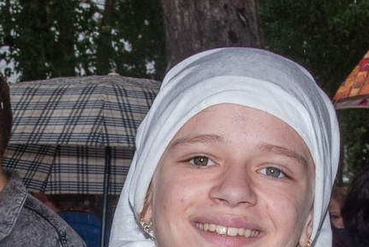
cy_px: 438
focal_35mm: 237
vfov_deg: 5.7
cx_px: -10
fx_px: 2430
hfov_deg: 8.6
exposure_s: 1/160
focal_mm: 34
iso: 500
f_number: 13
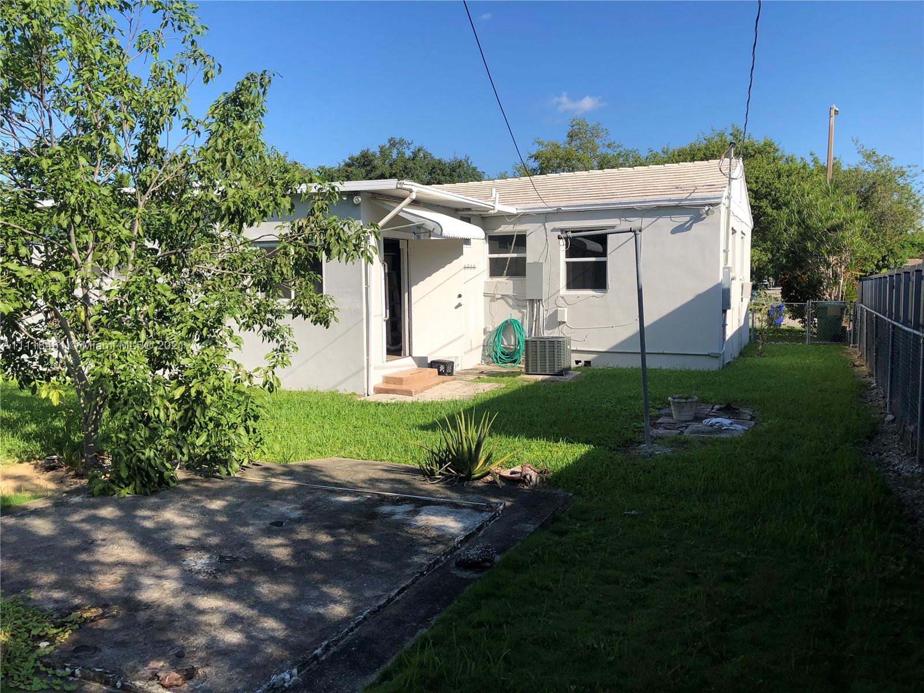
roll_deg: +1.4
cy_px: 346
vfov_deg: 49.7
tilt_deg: -4.2
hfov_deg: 63.4
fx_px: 747
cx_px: 462
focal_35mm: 28
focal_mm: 3.99
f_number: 1.8
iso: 20
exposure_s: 1/1736
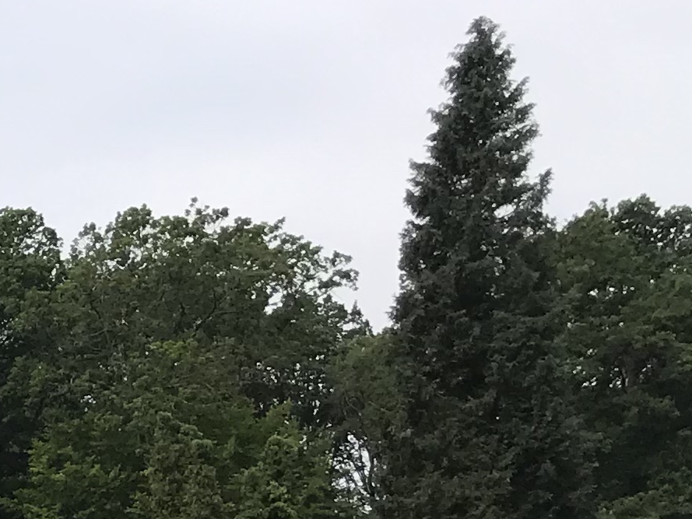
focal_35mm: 127
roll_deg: +1.1
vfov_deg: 10.5
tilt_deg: -2.0
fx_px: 2539
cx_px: -521
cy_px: 1122
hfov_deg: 13.9
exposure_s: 1/1623
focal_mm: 3.99
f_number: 1.8
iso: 20
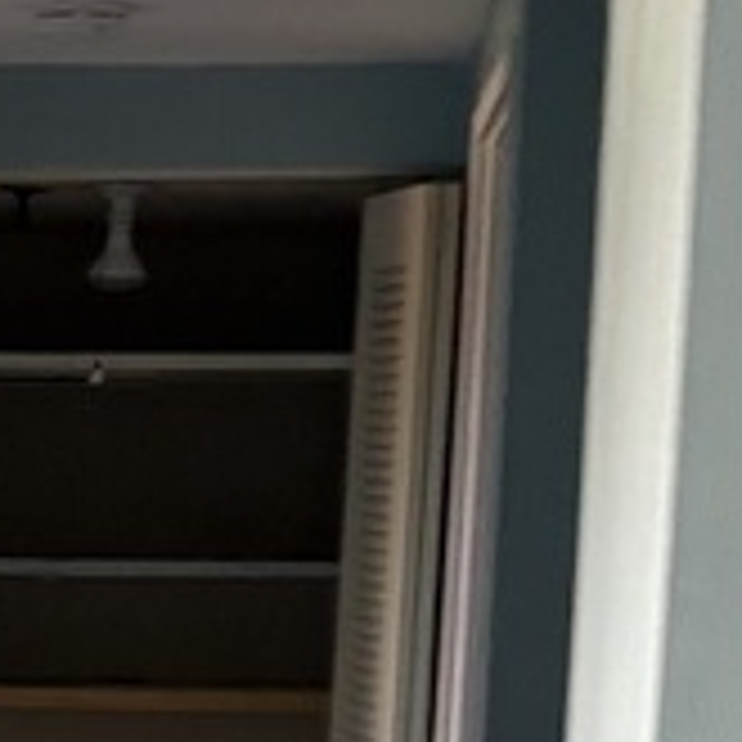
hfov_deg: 11.4
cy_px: 1223
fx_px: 3638
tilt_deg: -8.6
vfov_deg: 11.1
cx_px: -184
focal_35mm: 150
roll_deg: -3.0
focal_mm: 5.96
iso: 200
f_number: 1.6
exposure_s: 1/60
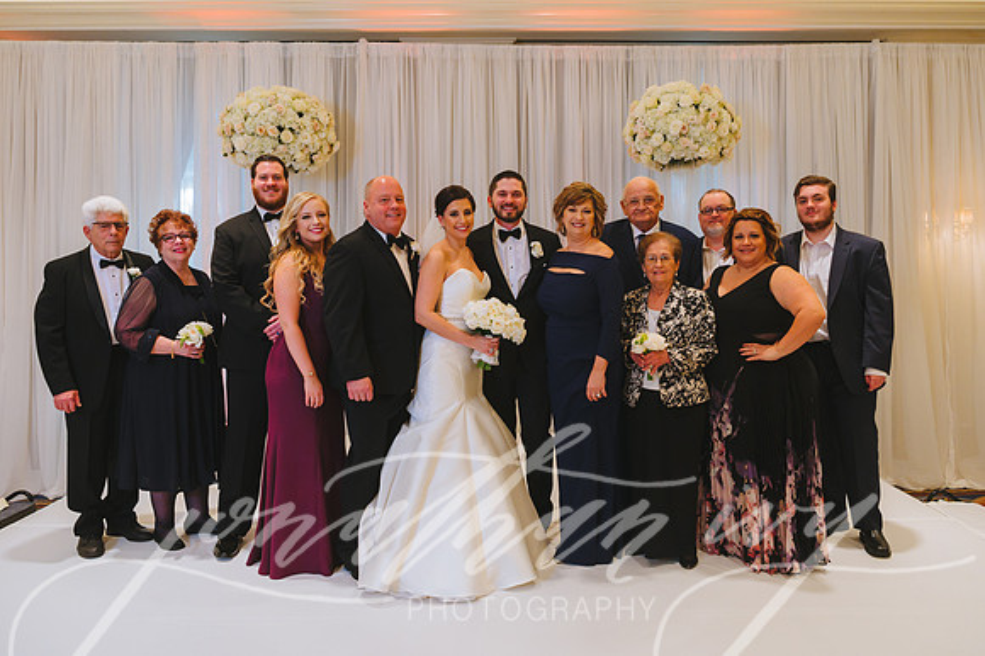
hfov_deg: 66.7
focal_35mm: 27
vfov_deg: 47.2
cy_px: 285
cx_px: 506
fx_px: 749
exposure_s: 1/160
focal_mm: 24
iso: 2000
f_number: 4
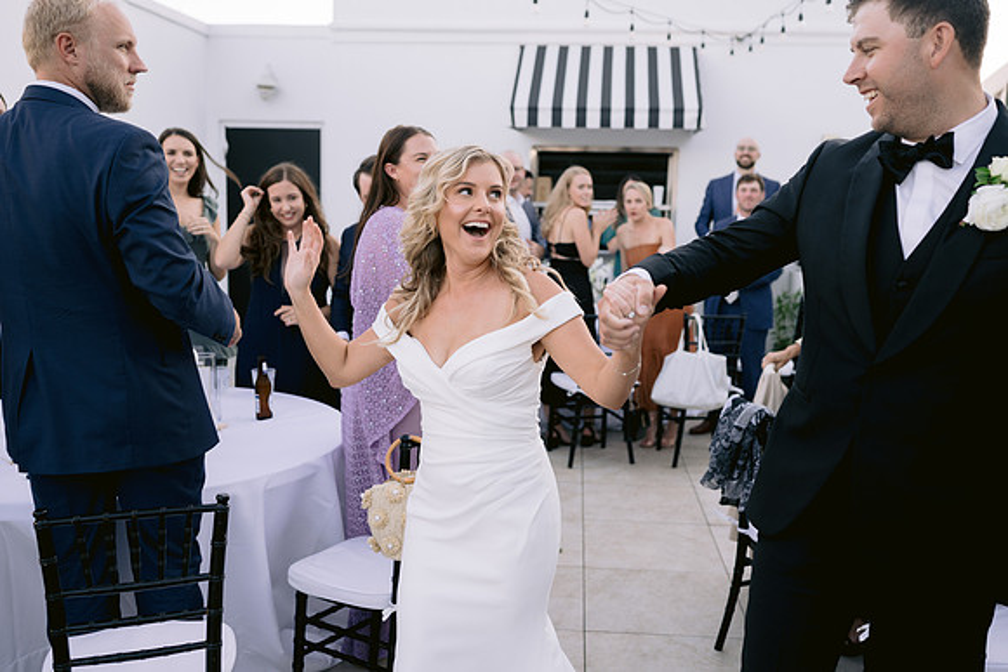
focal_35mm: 35
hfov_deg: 54.4
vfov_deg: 37.9
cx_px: 504
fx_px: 980
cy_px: 336
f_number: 2.8
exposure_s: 1/400
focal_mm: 35
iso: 200
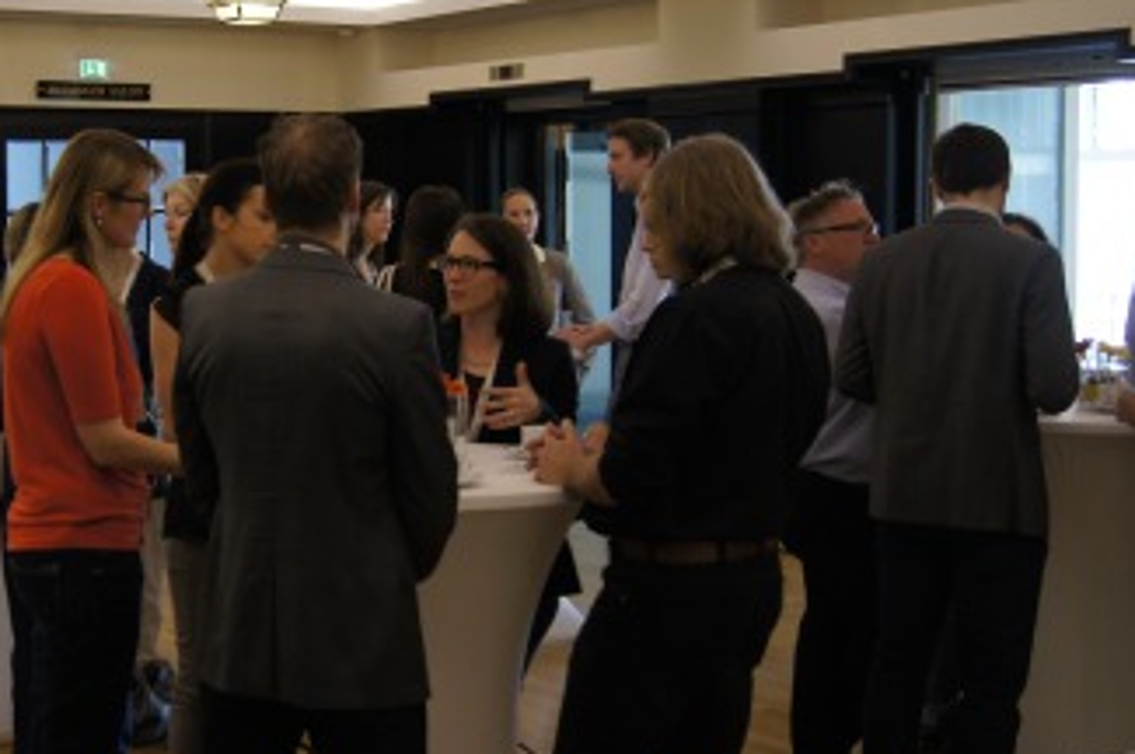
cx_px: 234
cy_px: 316
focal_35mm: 61
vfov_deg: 22.2
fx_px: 1921
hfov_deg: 32.1
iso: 500
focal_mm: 22
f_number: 4
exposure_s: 1/40
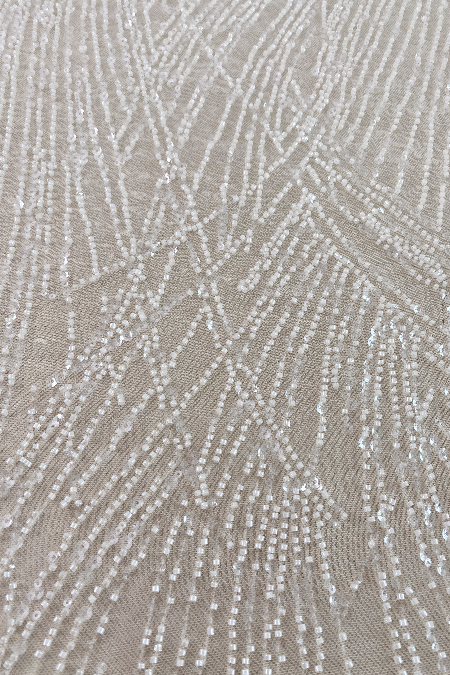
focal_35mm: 28
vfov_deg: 65.5
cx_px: 260
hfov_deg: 46.2
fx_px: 525
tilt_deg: -67.9
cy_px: 349
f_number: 1.8
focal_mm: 4.25
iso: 32
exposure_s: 1/322
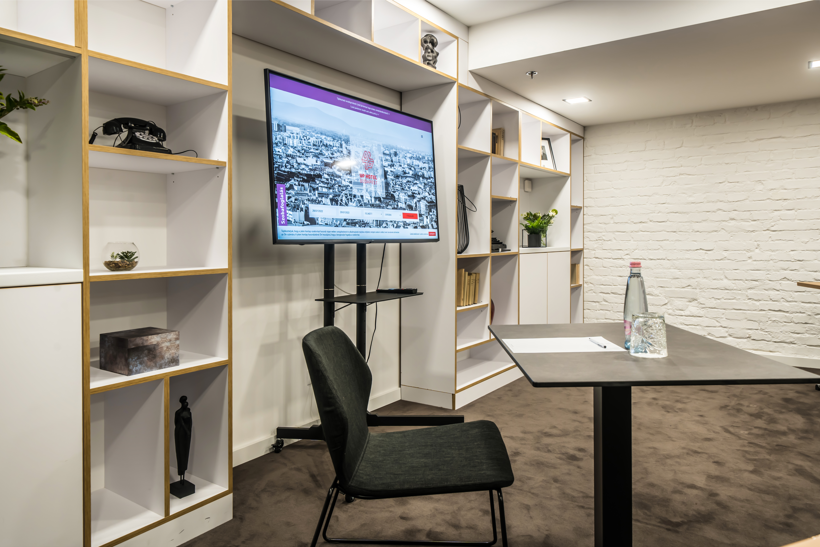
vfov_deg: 53.1
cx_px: 410
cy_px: 274
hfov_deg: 73.7
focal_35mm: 24
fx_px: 547
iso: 400
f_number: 8
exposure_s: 1/15
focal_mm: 24
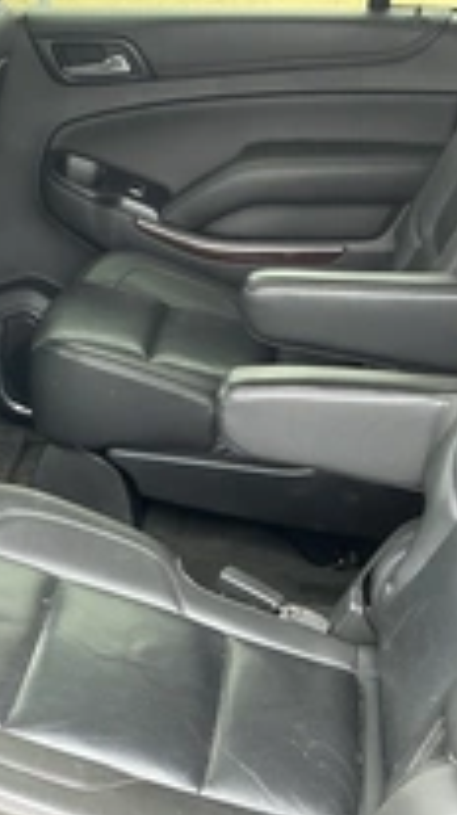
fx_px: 1275
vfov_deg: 35.2
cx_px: 0
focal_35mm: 59
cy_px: 524
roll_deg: -3.2
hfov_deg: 19.7
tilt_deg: -27.4
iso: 64
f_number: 1.8
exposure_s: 1/105
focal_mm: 3
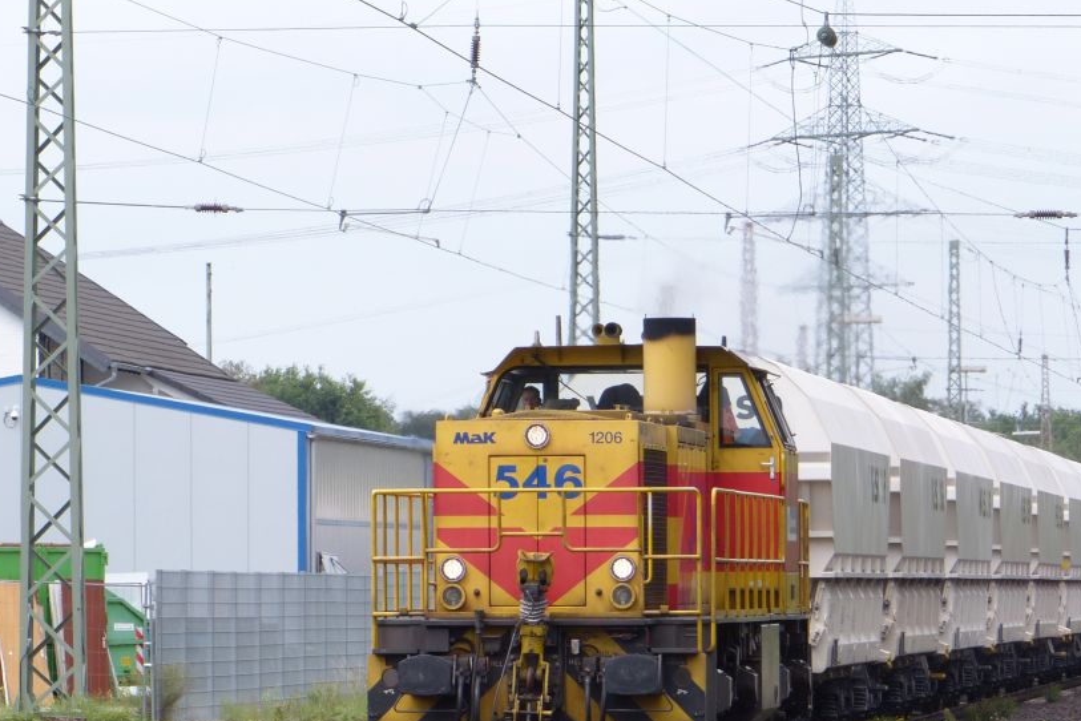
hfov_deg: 6.6
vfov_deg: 4.4
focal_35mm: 313
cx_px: 652
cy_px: 561
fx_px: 9398
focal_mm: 36.7
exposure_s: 1/500
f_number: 4
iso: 100
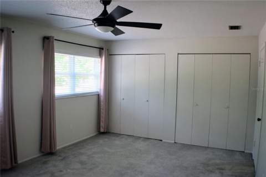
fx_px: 277
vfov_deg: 35.4
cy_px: 88
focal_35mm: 38
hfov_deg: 51.3
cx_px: 133
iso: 640
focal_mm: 25
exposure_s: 1/60
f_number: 4
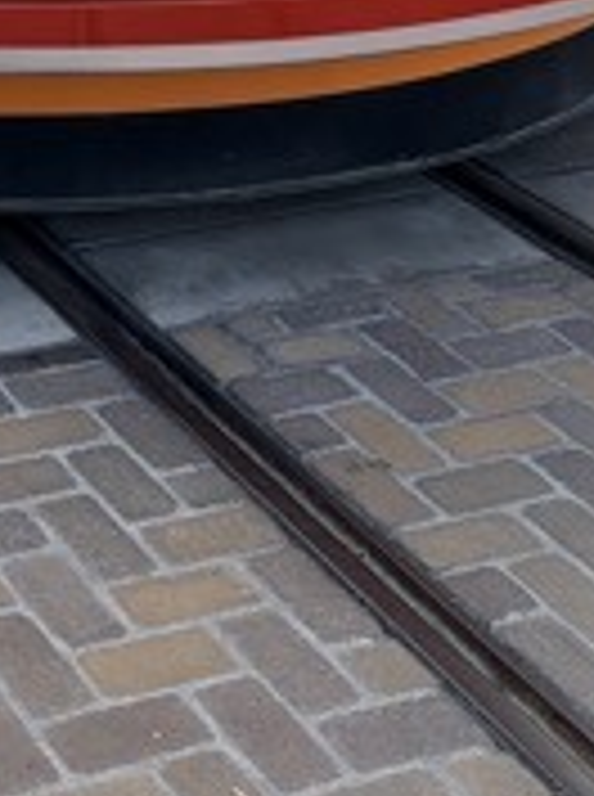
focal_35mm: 87
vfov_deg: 18.2
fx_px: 1998
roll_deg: -2.6
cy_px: -607
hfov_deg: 15.9
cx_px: -220
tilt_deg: -1.2
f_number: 1.78
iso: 100
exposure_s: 1/1139
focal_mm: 6.76
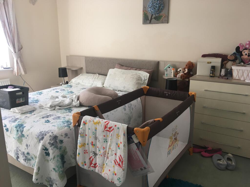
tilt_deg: -14.9
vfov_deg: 48.2
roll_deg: +0.1
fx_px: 209
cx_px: 125
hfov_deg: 61.7
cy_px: 94
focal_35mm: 29
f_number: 2.2
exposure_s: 1/33
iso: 25
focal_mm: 4.15
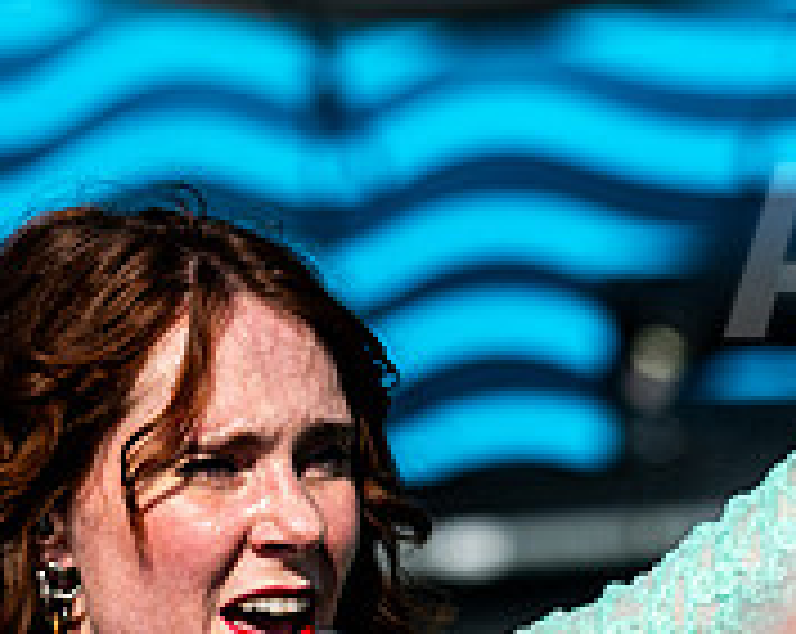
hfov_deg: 3.4
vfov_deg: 2.7
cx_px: 203
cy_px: 746
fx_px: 13547
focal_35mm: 576
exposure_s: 1/5000
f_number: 4
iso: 200
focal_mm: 130
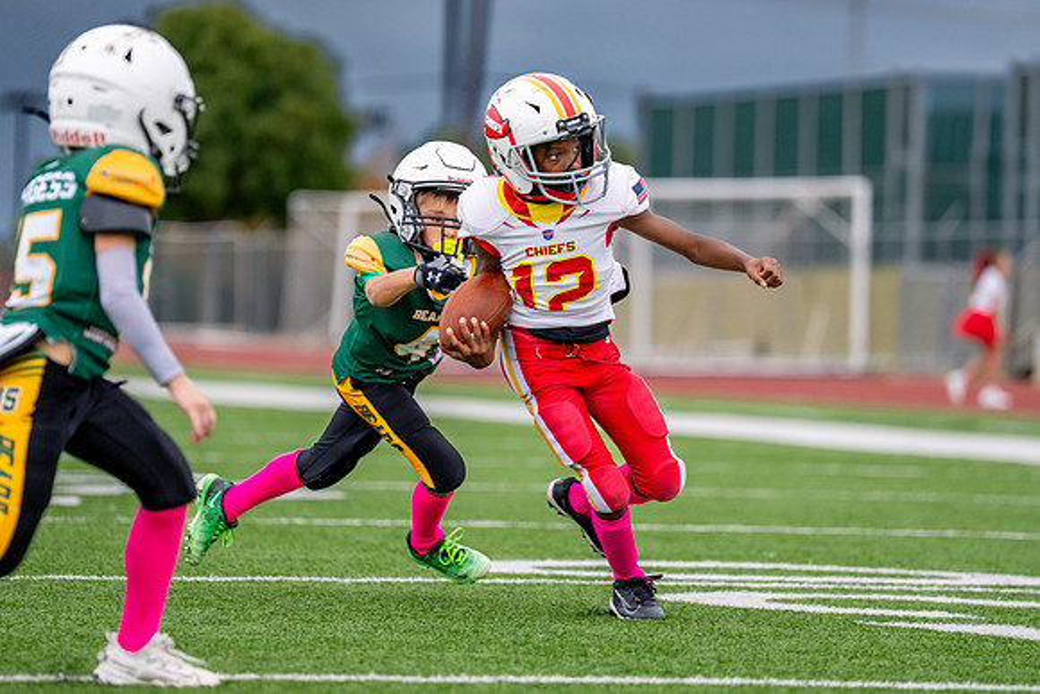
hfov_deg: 8.4
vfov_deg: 5.6
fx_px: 7079
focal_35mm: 245
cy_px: 268
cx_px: 576
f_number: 2.8
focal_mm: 180
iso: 800
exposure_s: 1/1000
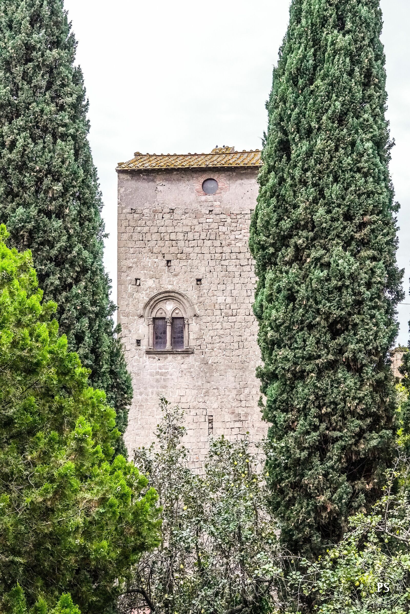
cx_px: 205
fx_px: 888
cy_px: 307
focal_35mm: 52
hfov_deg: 26.0
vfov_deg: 38.2
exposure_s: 1/60
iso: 5000
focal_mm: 35
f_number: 8
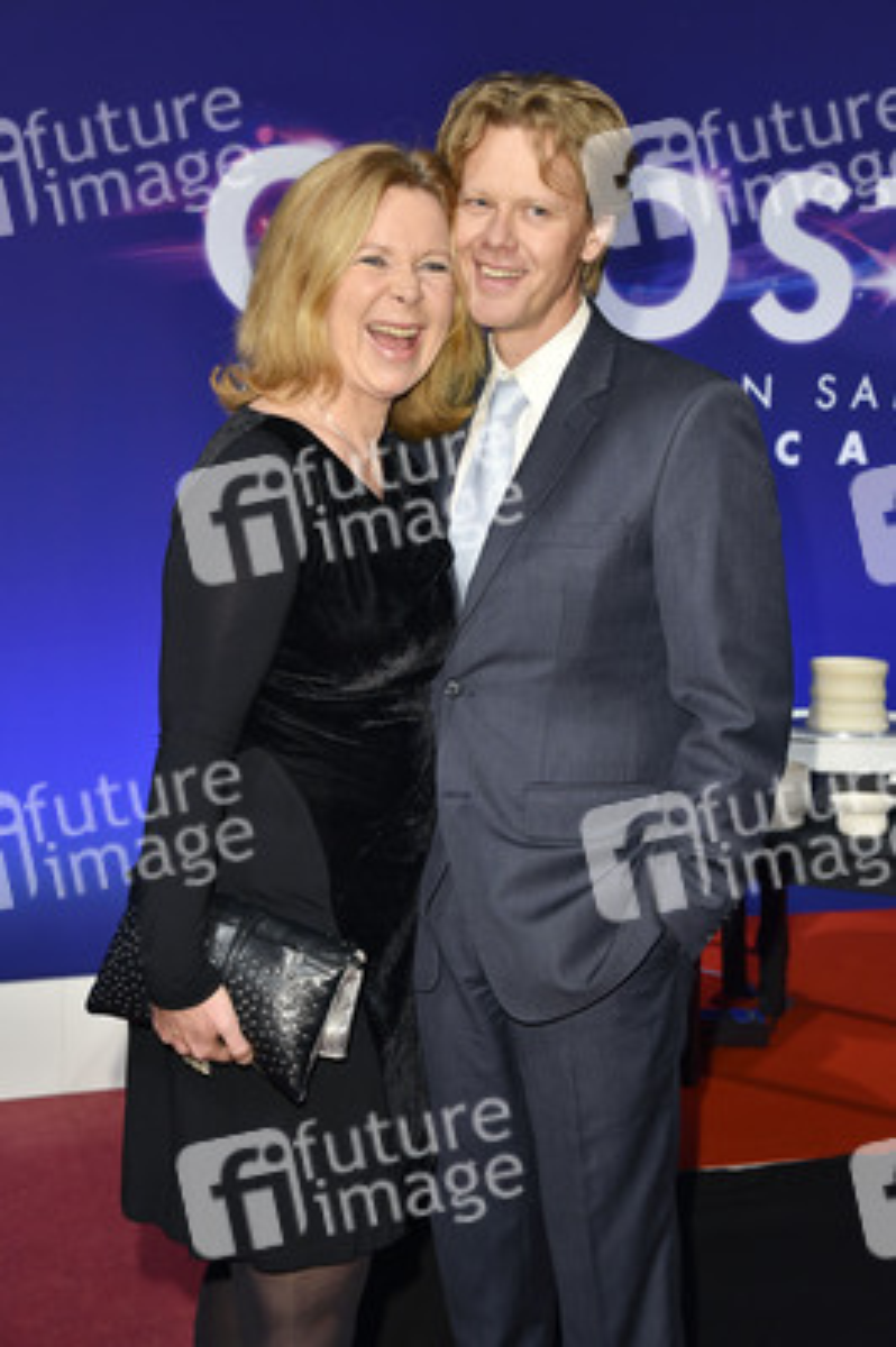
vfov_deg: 38.2
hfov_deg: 25.9
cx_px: 448
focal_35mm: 52
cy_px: 674
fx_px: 1945
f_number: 6.3
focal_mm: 52
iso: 800
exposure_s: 1/200
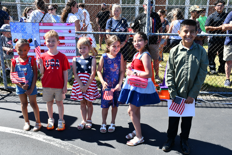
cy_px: 78
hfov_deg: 55.8
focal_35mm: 34
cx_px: 116
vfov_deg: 38.9
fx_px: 219
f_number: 7.1
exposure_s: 1/250
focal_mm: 23
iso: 200
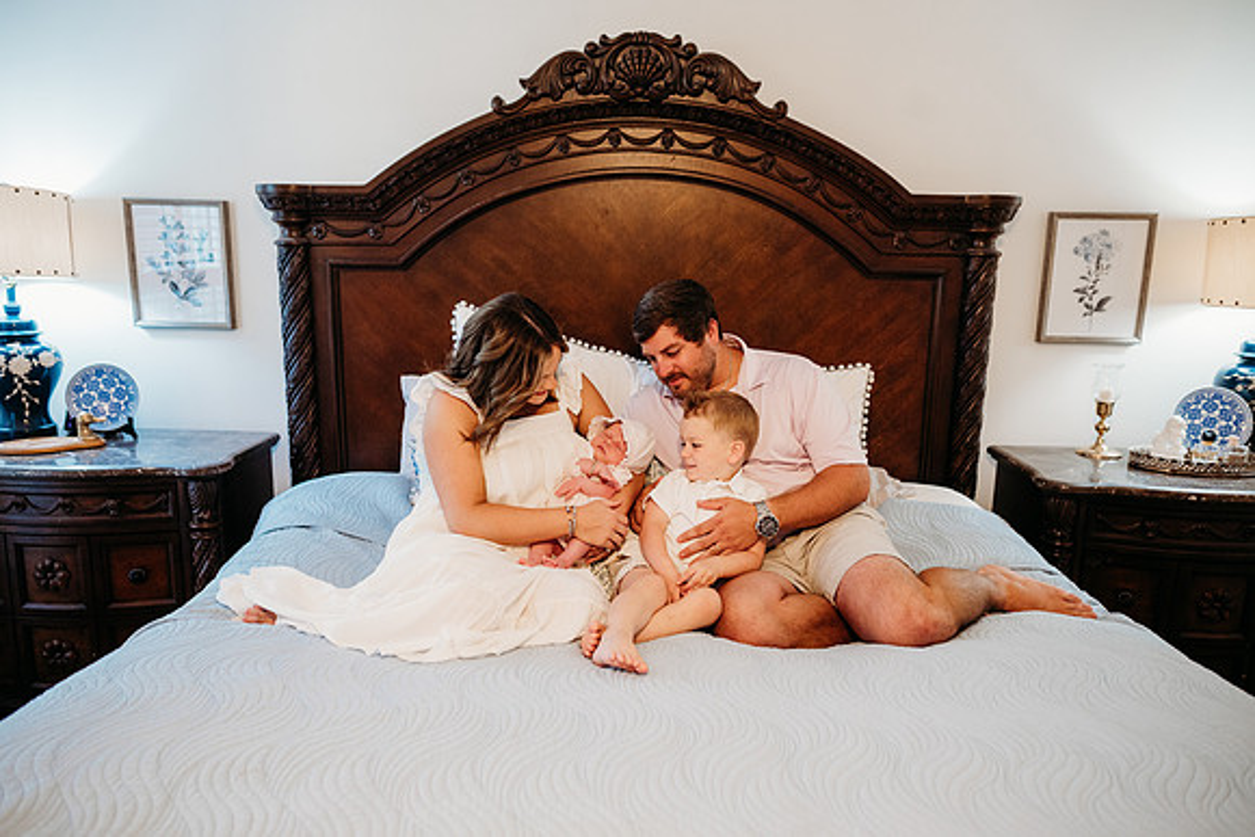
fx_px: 837
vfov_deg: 53.2
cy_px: 418
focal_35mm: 24
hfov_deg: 73.7
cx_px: 628
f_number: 2.8
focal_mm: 24
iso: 1600
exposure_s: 1/200
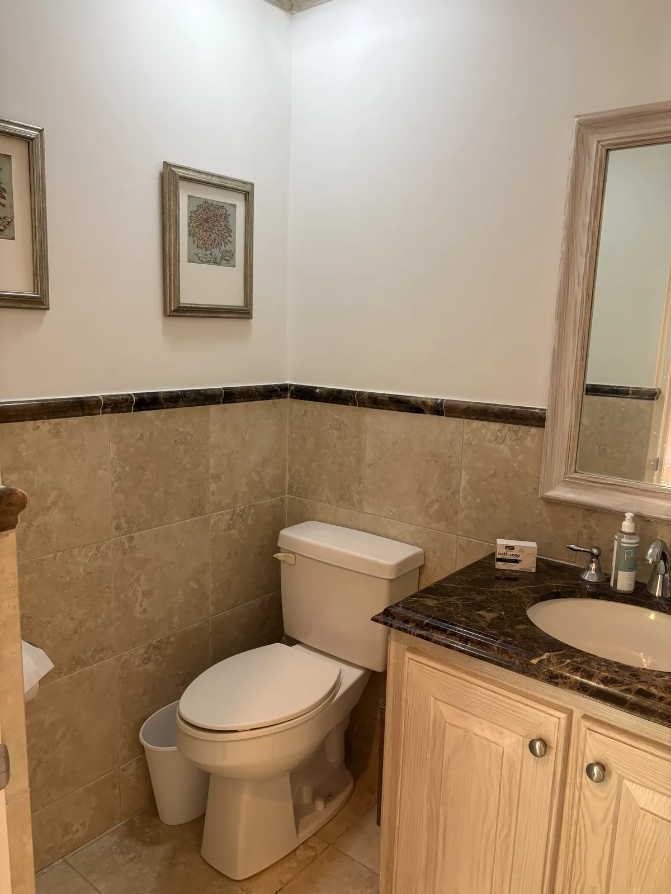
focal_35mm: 26
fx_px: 672
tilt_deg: -9.5
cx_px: 336
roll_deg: -1.2
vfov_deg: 67.3
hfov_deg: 53.1
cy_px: 447
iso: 160
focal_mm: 5.96
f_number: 1.6
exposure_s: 1/50
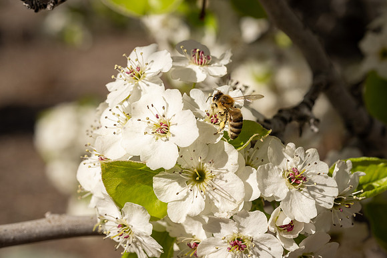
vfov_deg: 22.6
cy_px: 129
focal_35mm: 60
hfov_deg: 33.4
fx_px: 645
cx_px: 194
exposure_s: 1/400
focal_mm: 60
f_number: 10
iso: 160
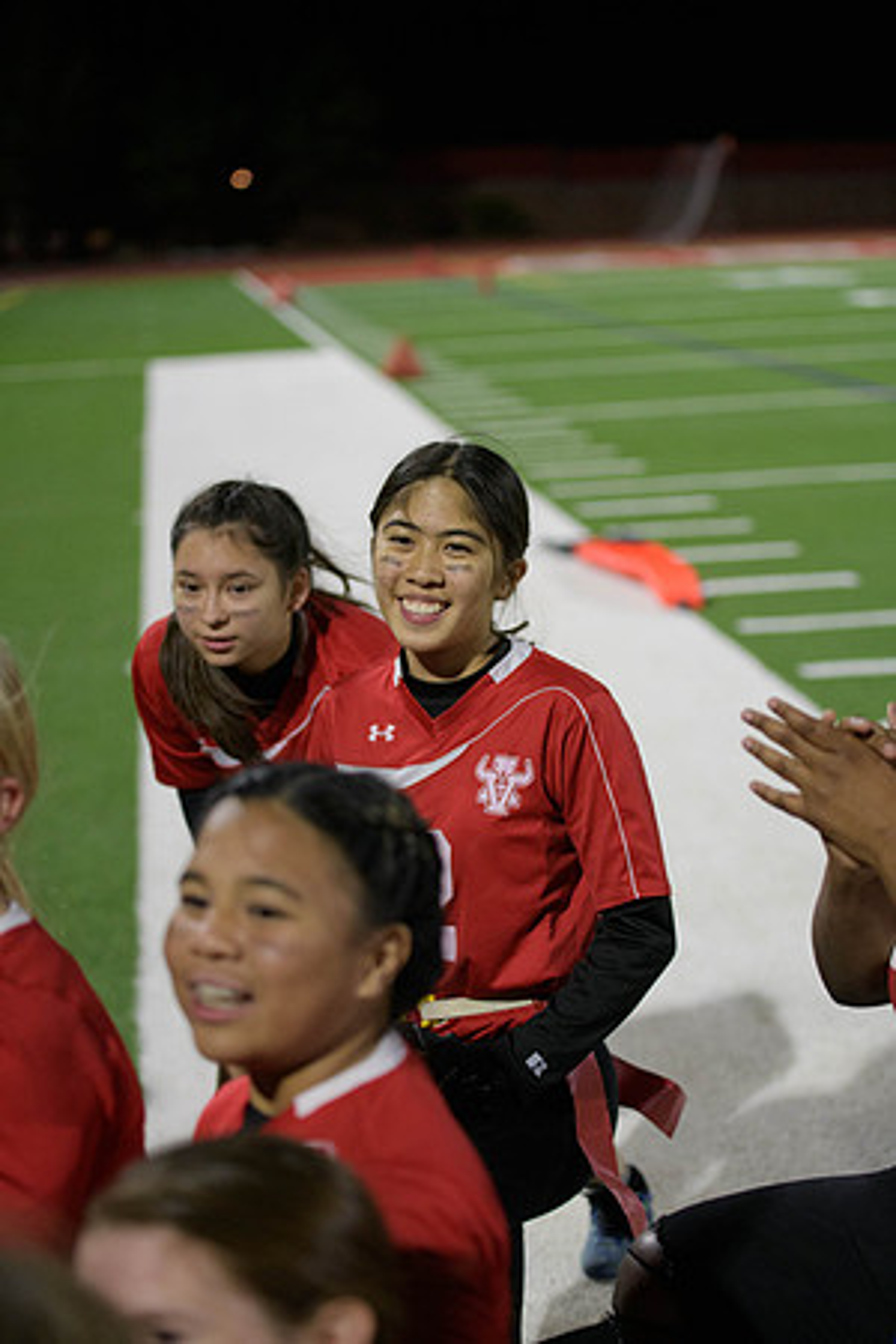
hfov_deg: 19.5
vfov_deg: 28.8
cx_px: 448
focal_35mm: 70
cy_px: 672
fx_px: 2613
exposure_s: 1/640
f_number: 2.8
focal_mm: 70
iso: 3600
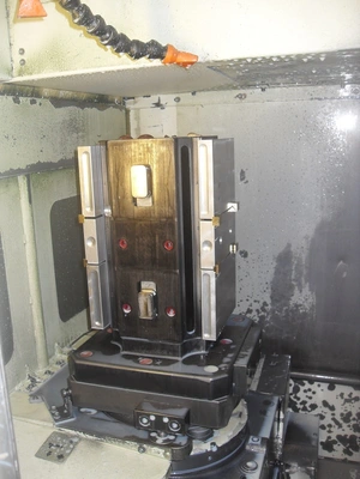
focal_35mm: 34
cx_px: 180
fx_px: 471
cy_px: 240
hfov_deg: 41.8
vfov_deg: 54.0
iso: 100
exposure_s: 1/45
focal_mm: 6.3
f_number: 2.8
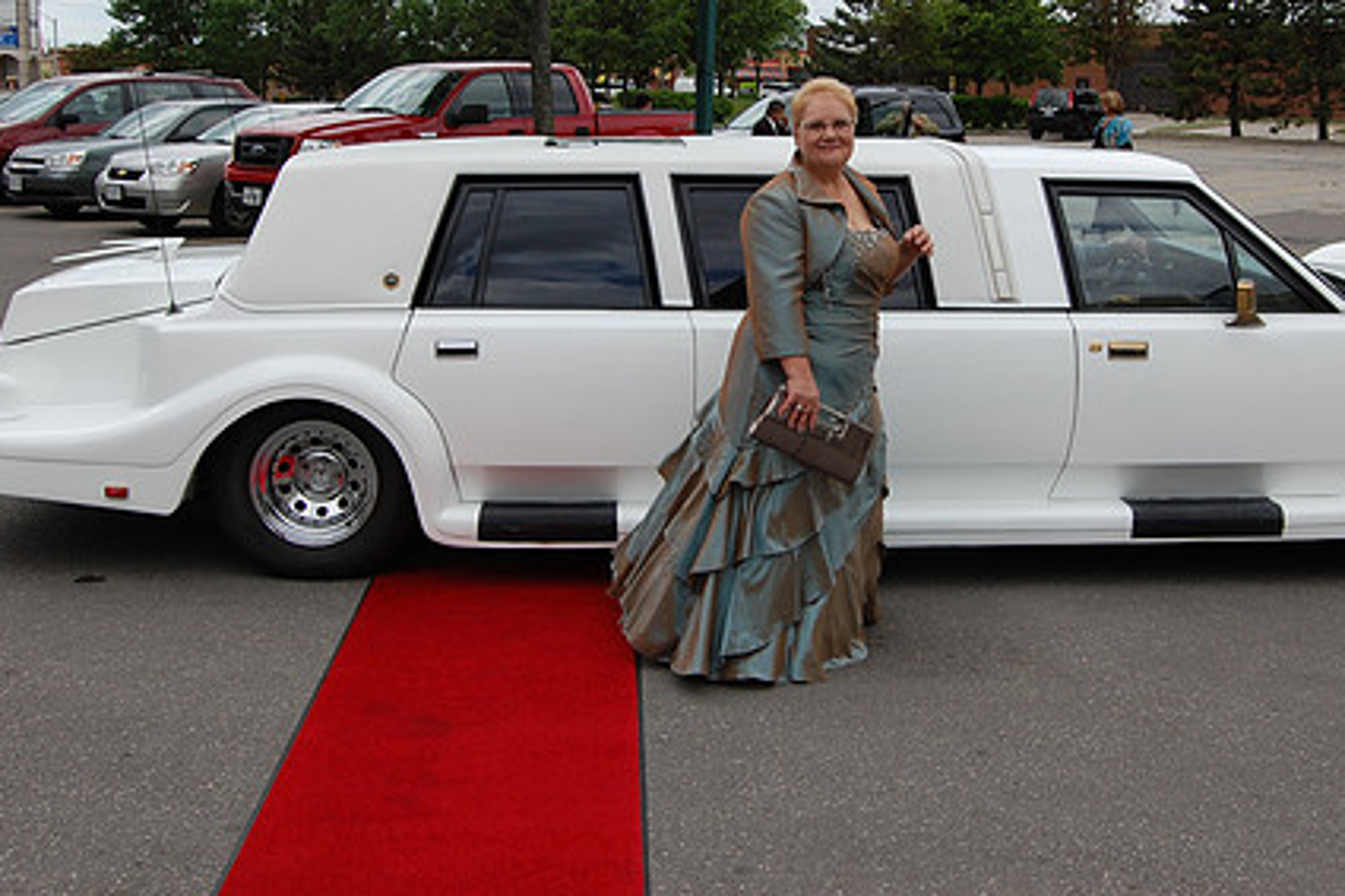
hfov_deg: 43.6
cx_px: 731
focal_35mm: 45
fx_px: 1681
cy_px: 298
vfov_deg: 29.6
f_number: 9
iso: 200
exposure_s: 1/320
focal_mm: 22
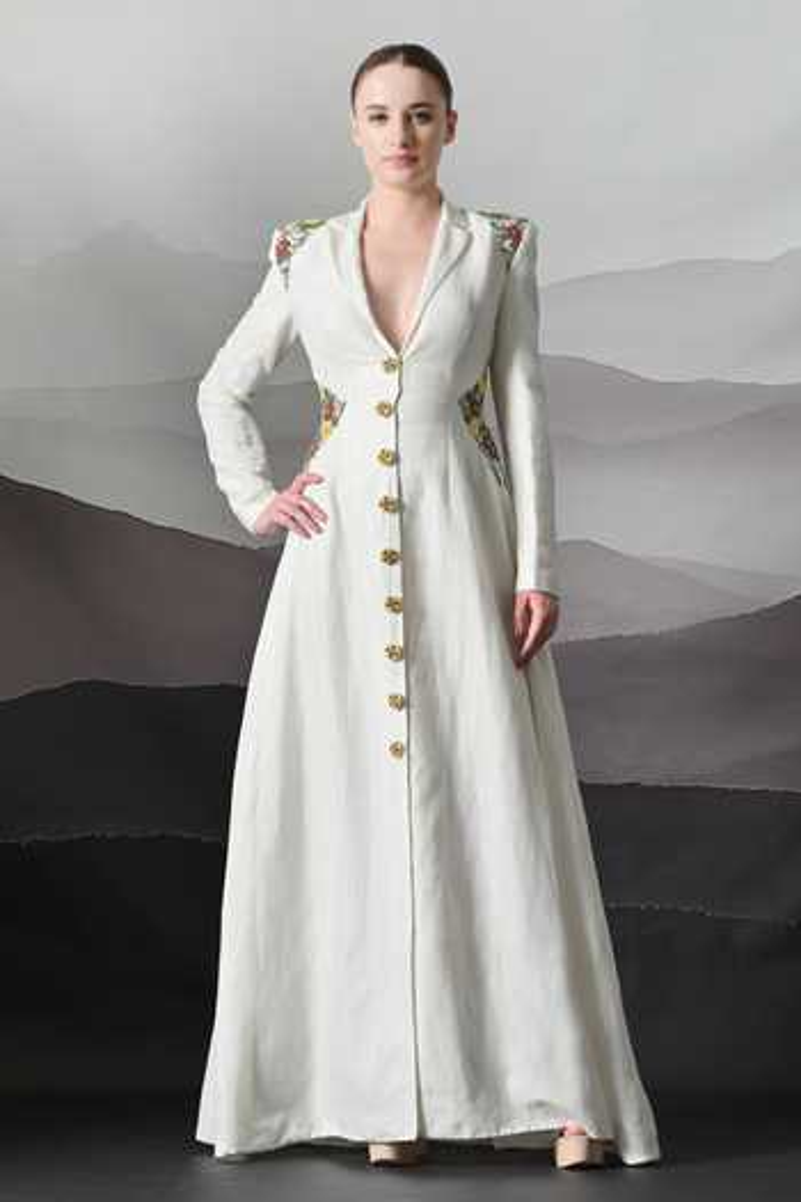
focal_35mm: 85
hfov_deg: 16.1
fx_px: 2837
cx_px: 400
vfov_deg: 23.9
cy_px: 601
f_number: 8
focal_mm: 85
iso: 250
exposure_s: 1/160
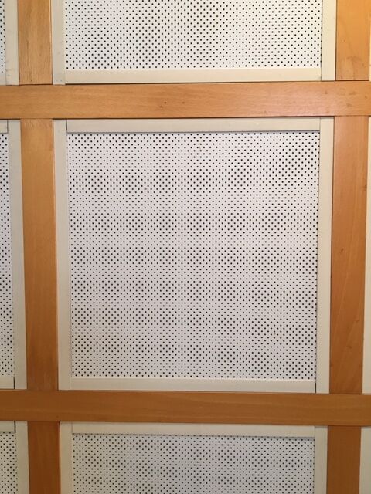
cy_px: 247
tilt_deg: -4.6
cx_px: 186
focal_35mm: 29
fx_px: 414
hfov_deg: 48.2
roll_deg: +1.3
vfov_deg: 61.7
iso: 100
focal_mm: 4.15
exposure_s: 1/30
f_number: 2.2
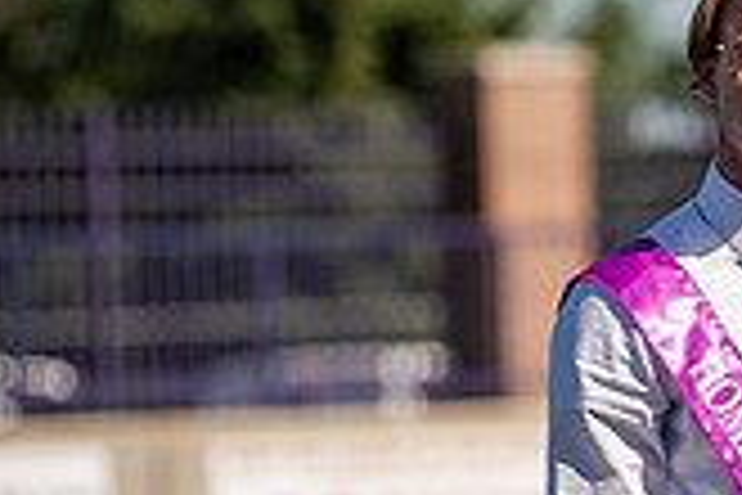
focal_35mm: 704
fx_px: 14509
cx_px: 904
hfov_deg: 2.9
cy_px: 340
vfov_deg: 2.0
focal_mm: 200
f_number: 4
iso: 50
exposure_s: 1/500
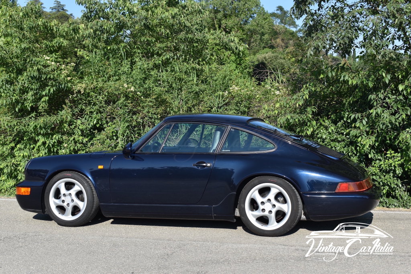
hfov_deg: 37.8
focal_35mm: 52
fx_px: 599
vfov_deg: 25.8
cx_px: 206
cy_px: 137
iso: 100
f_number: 8
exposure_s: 1/250
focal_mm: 35
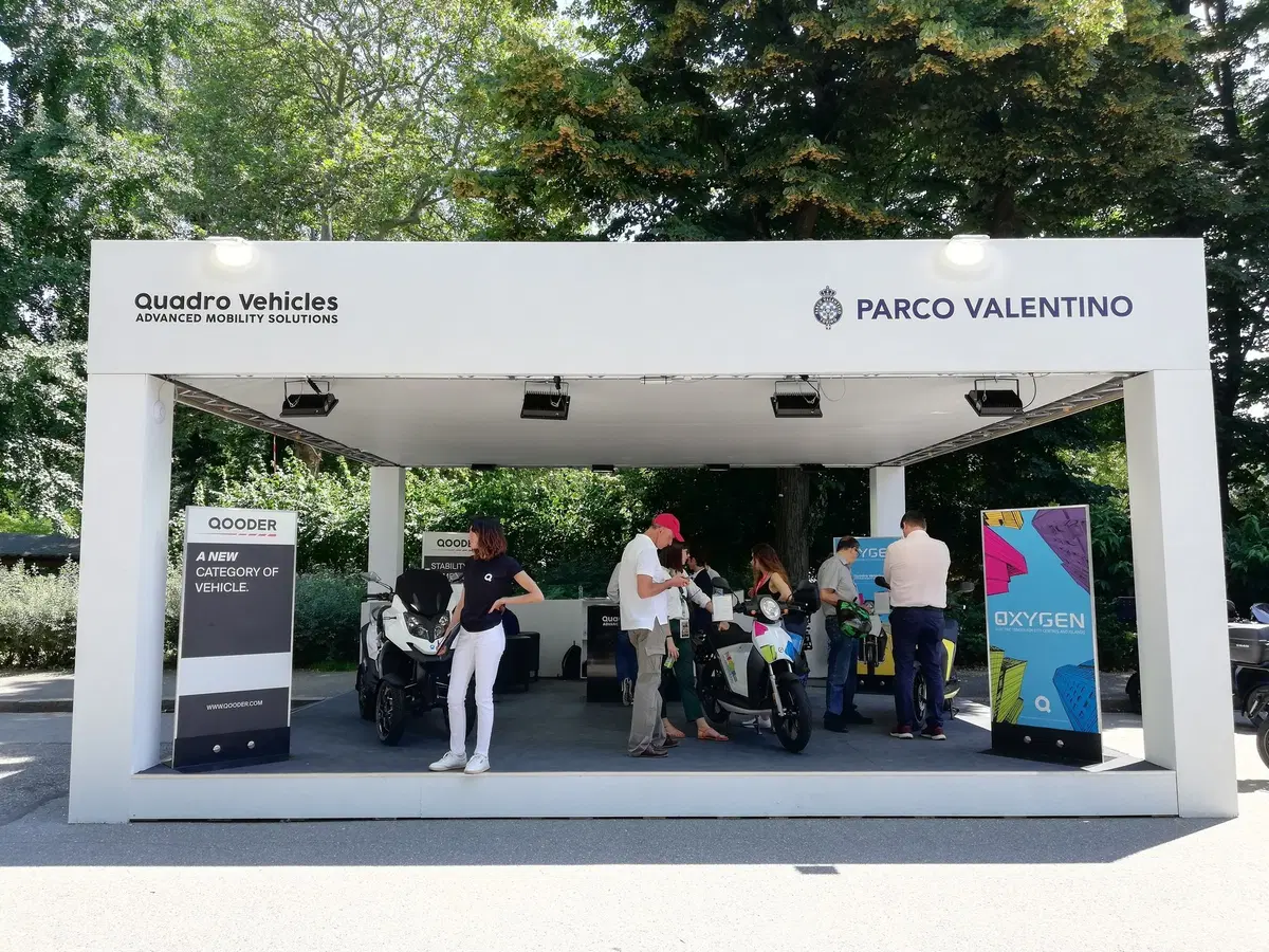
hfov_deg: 67.3
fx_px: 953
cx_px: 634
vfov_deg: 53.1
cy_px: 476
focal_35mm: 26
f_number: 2.2
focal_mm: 3.81
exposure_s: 1/289
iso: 50
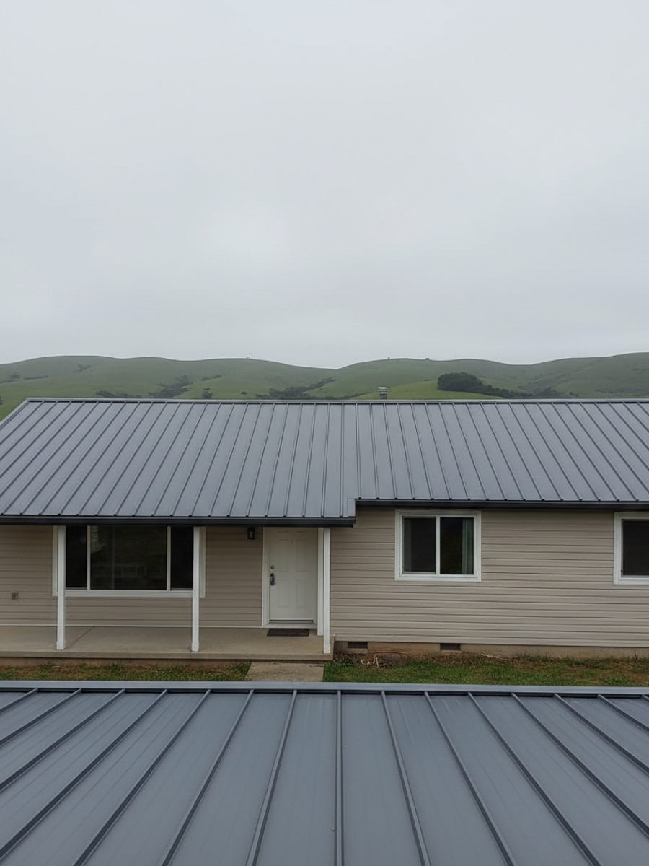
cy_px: 433
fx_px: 650
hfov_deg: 53.1
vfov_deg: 67.3
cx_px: 324
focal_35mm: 26
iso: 635
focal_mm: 5.7
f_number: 1.6
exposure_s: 1/1200
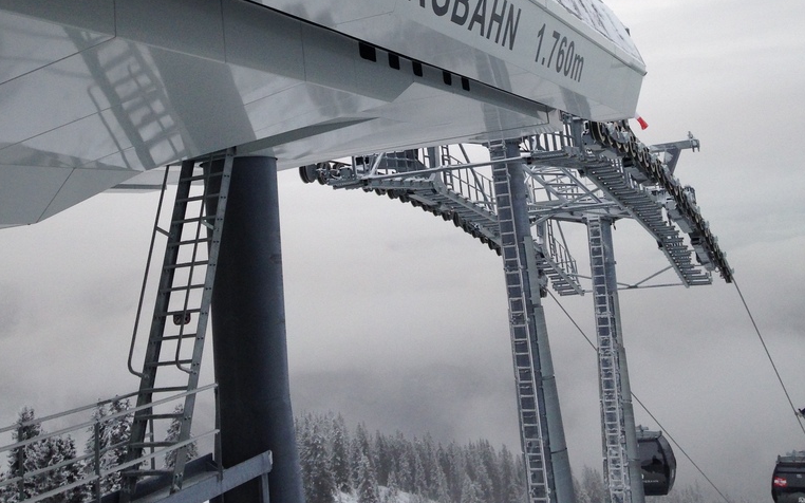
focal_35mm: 47
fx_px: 1031
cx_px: 404
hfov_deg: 42.7
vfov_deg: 26.4
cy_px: 37
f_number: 2.4
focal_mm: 4.12
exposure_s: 1/120
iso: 64
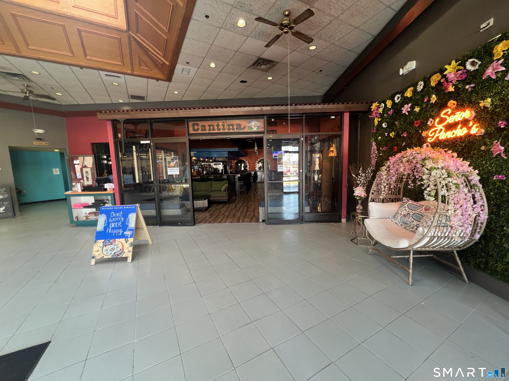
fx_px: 191
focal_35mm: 13
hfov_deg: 106.2
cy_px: 190
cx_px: 254
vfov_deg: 89.9
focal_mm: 1.57
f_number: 1.8
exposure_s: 1/60
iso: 200
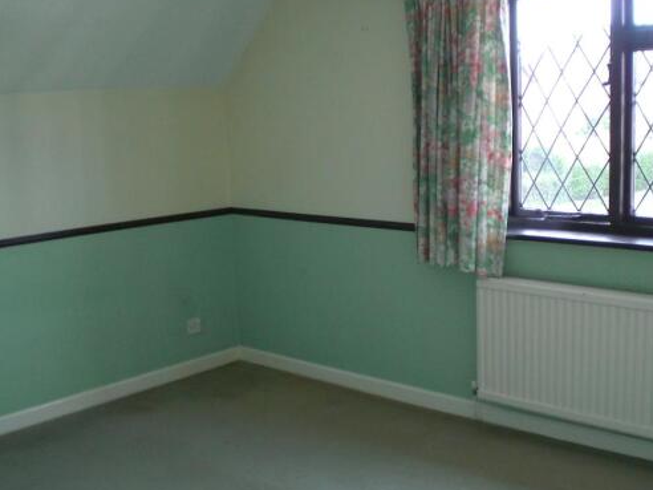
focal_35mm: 45
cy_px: 278
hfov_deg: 42.1
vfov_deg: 32.1
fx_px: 849
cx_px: 343
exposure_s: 1/60
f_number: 3.1
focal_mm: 6.3
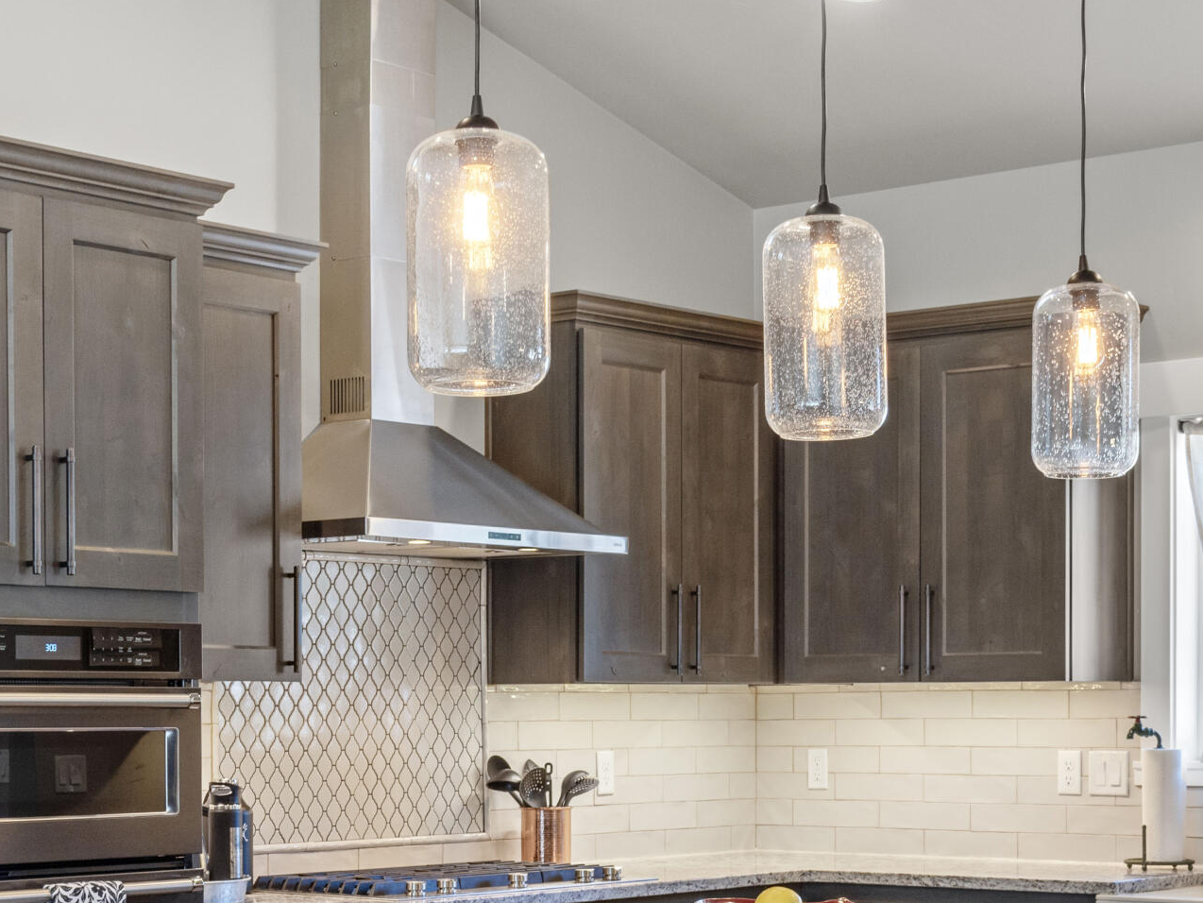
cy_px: 797
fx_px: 2676
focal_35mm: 77
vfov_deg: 18.8
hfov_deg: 25.3
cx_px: 621
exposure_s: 1/8
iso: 200
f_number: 8
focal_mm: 34
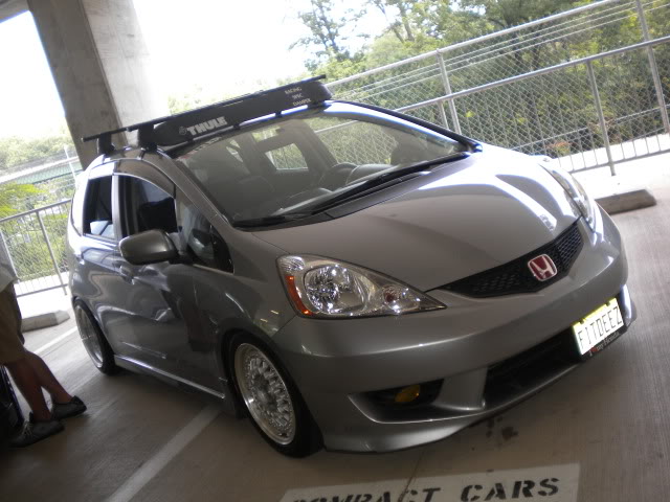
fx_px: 794
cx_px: 335
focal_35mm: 41
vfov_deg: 35.1
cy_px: 251
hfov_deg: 45.8
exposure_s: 1/80.3
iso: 122
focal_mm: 7.4
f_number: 3.5
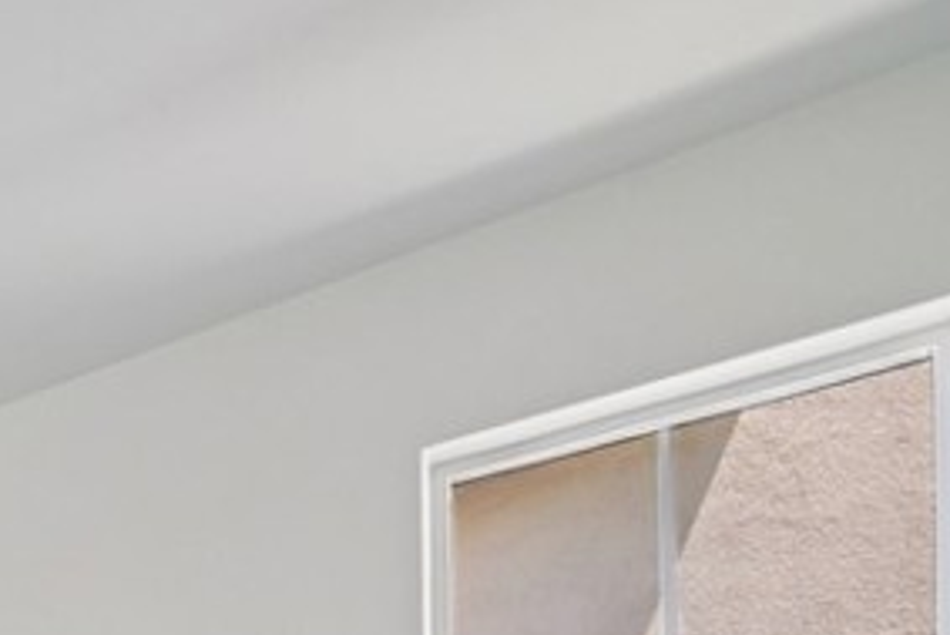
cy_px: 1078
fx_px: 1241
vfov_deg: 21.3
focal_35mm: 47
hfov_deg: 24.4
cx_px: -658
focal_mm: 13
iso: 400
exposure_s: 1/30
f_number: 8
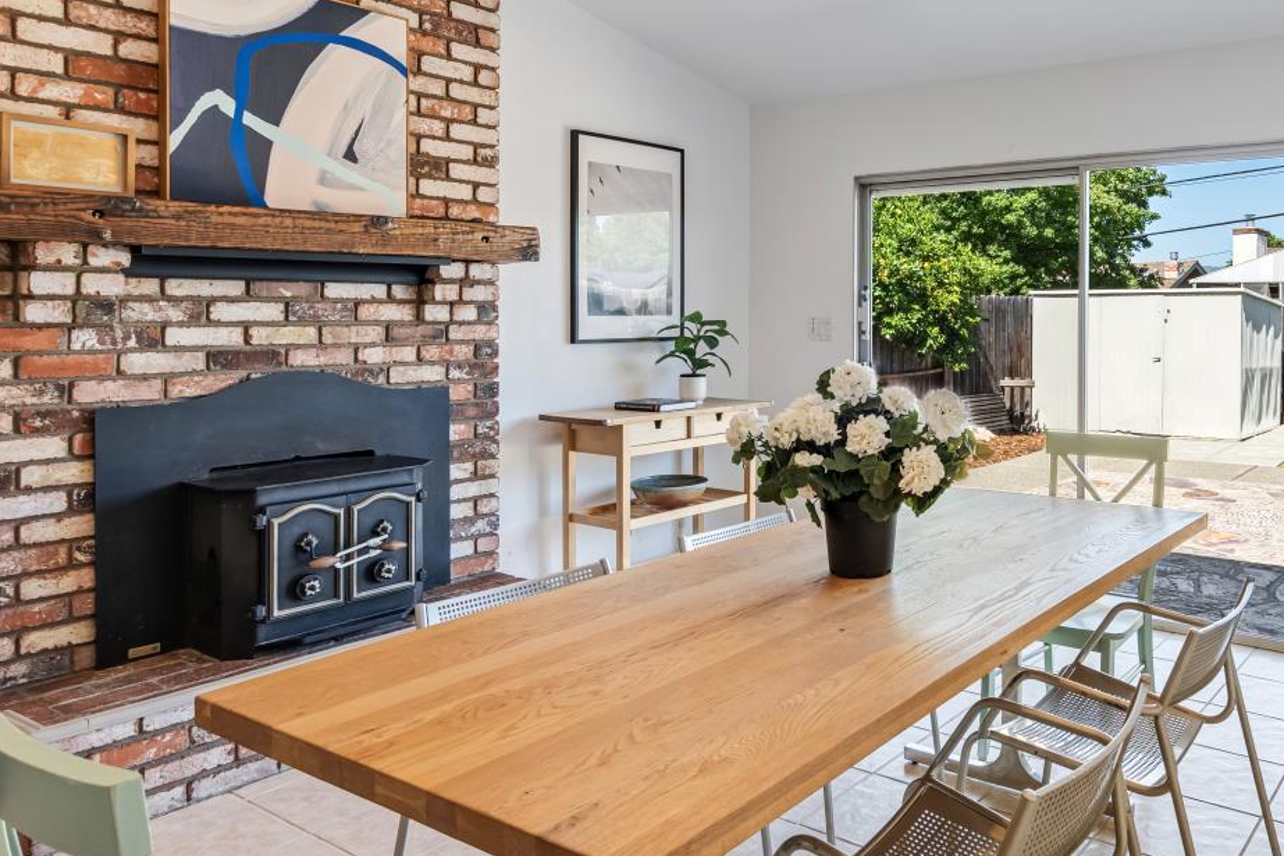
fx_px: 927
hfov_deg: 65.6
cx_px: 946
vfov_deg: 49.3
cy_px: 358
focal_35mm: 26
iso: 320
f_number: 8
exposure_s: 1/6
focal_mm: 16
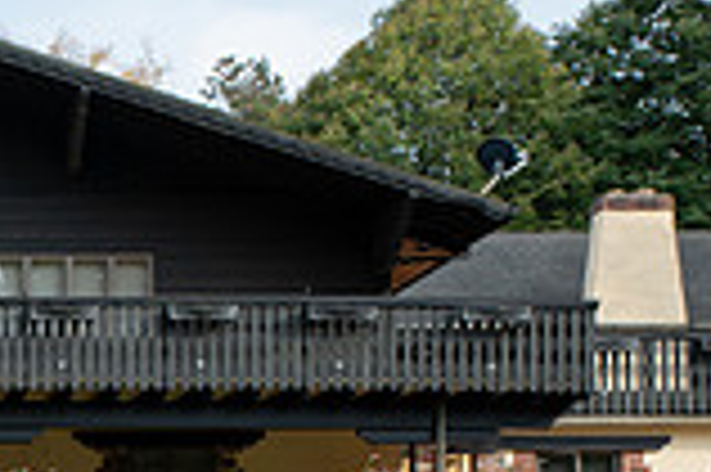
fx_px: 2604
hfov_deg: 14.8
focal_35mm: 132
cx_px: -248
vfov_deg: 10.2
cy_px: 562
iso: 400
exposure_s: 1/200
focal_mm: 35
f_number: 8
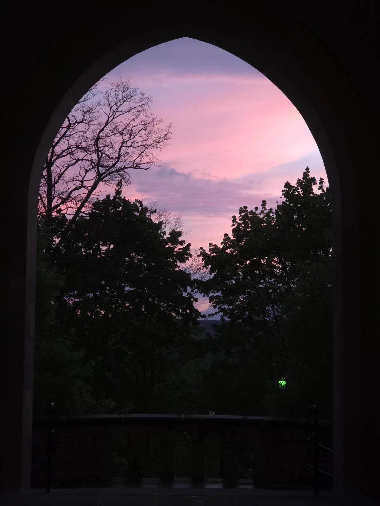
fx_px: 1010
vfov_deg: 28.2
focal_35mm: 69
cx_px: 190
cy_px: 253
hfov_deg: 21.3
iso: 50
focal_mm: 7
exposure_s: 1/30
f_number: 2.4
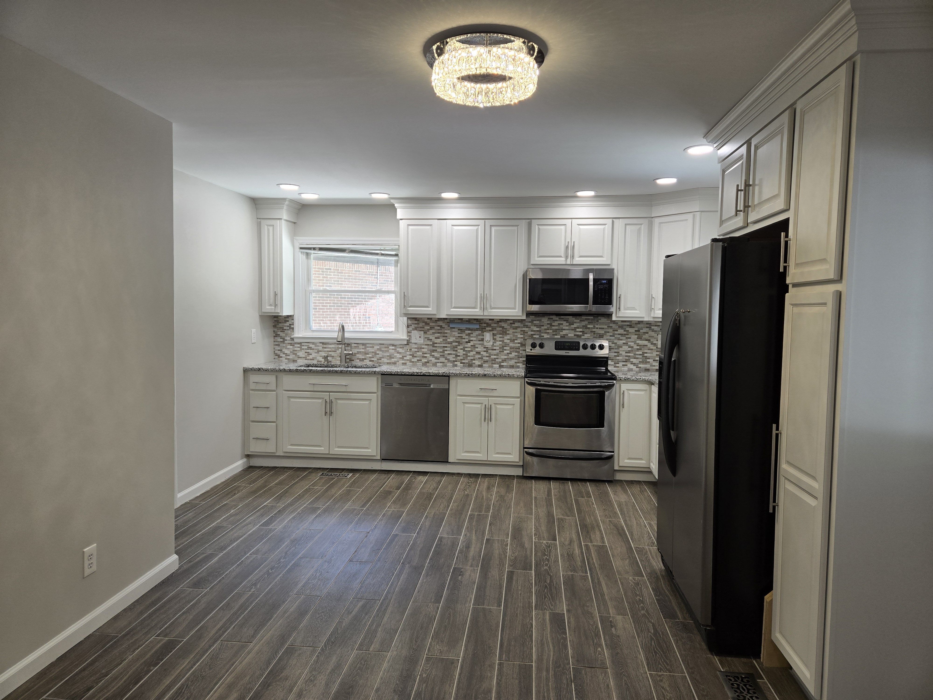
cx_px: 466
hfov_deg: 73.9
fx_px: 620
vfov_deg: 58.9
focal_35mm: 23
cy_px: 350
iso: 50
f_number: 1.8
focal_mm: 5.4
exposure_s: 1/120
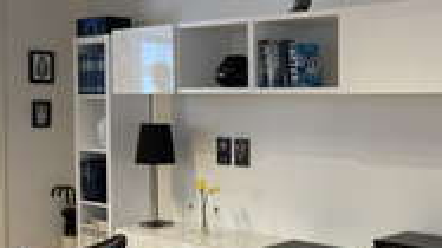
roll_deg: -1.7
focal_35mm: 61
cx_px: 358
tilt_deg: -5.3
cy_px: 161
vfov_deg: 19.7
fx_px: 715
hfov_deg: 33.3
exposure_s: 1/50
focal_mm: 3.99
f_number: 1.8
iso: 125
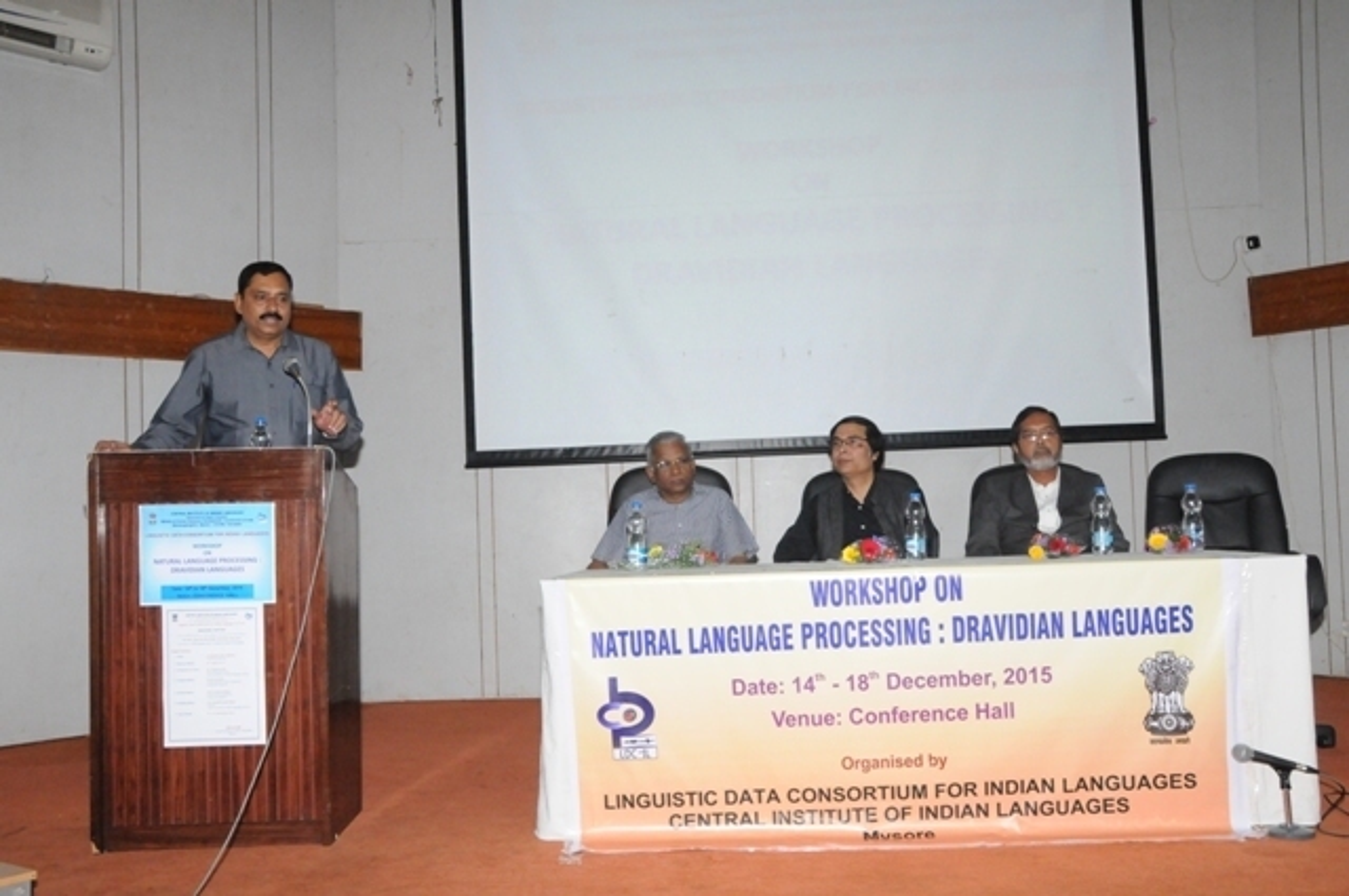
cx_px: 674
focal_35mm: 33
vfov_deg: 39.9
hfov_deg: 57.3
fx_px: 1235
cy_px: 448
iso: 3200
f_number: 9
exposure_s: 1/125
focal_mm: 22
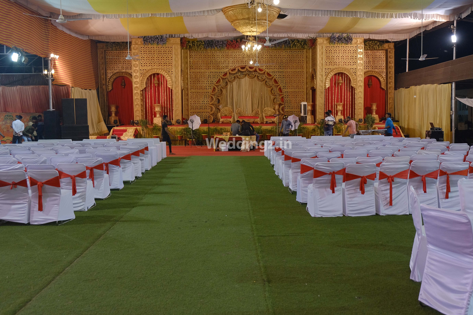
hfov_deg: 54.4
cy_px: 145
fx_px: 460
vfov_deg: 37.8
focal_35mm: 35
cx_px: 248
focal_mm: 18
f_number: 2.8
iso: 800
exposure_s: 1/60
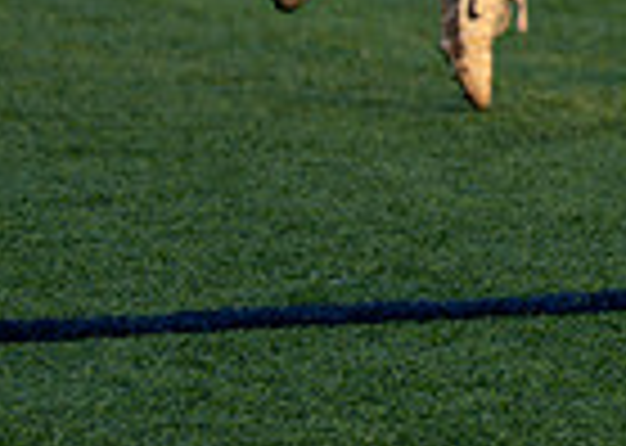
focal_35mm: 686
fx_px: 12184
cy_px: -493
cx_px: 1233
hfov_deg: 2.9
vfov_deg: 2.1
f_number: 2.8
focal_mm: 135
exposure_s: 1/1600
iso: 400
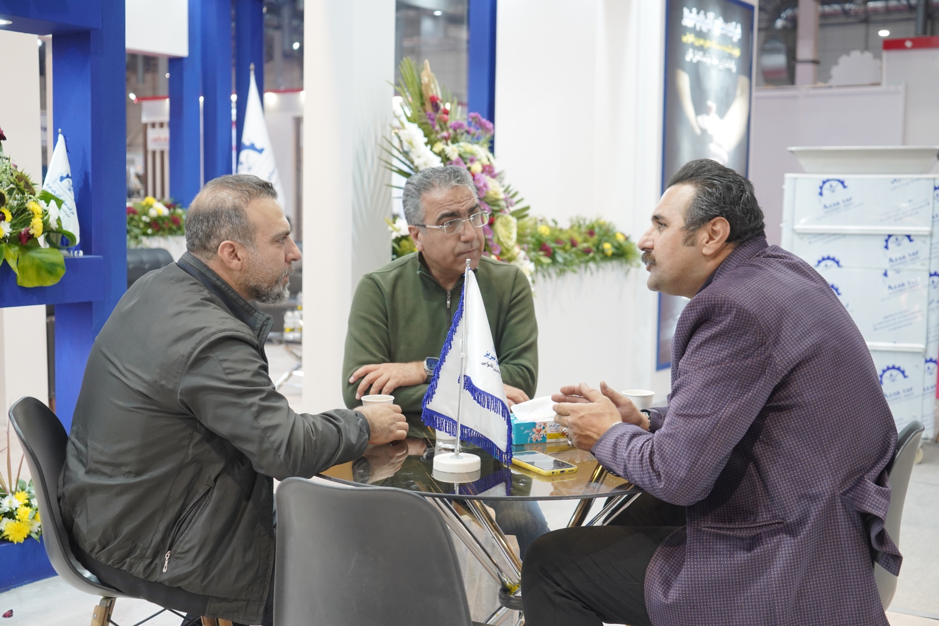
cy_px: 313
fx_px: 1148
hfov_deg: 44.5
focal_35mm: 44
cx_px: 470
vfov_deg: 30.5
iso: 1600
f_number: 4
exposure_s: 1/100
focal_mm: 44
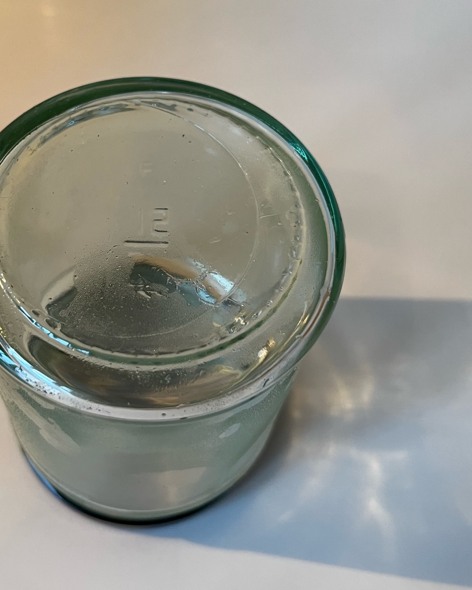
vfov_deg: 44.6
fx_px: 716
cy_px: 240
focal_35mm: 41
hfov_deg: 35.9
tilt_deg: -58.4
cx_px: 136
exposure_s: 1/50
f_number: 1.6
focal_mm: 5.1
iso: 160
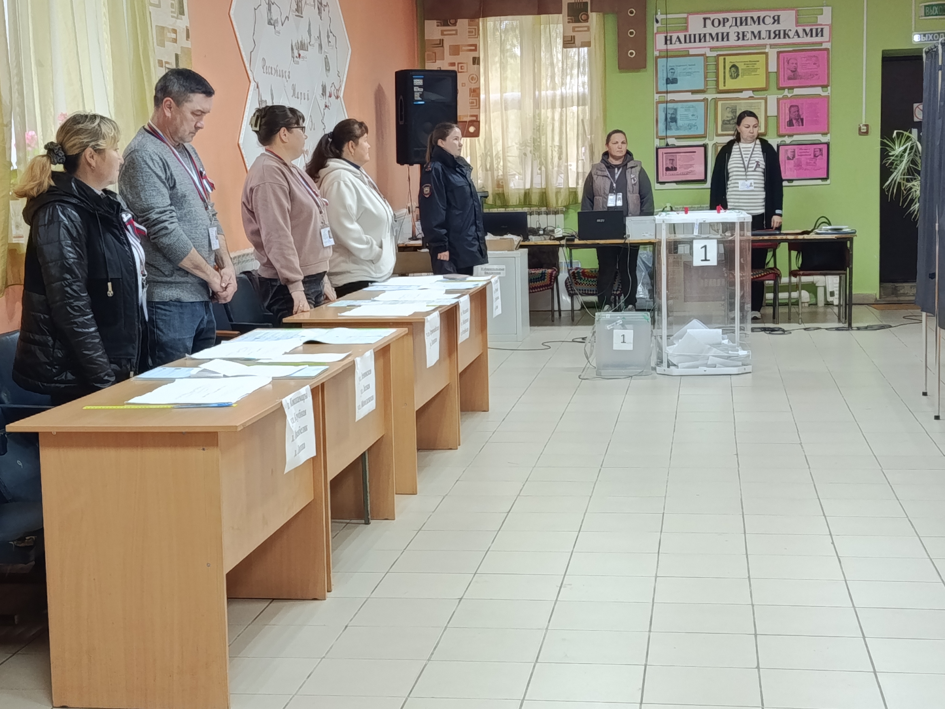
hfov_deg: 33.8
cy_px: 354
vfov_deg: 25.7
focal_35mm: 57
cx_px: 472
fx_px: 1556
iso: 588
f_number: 1.7
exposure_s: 1/50
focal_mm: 5.24
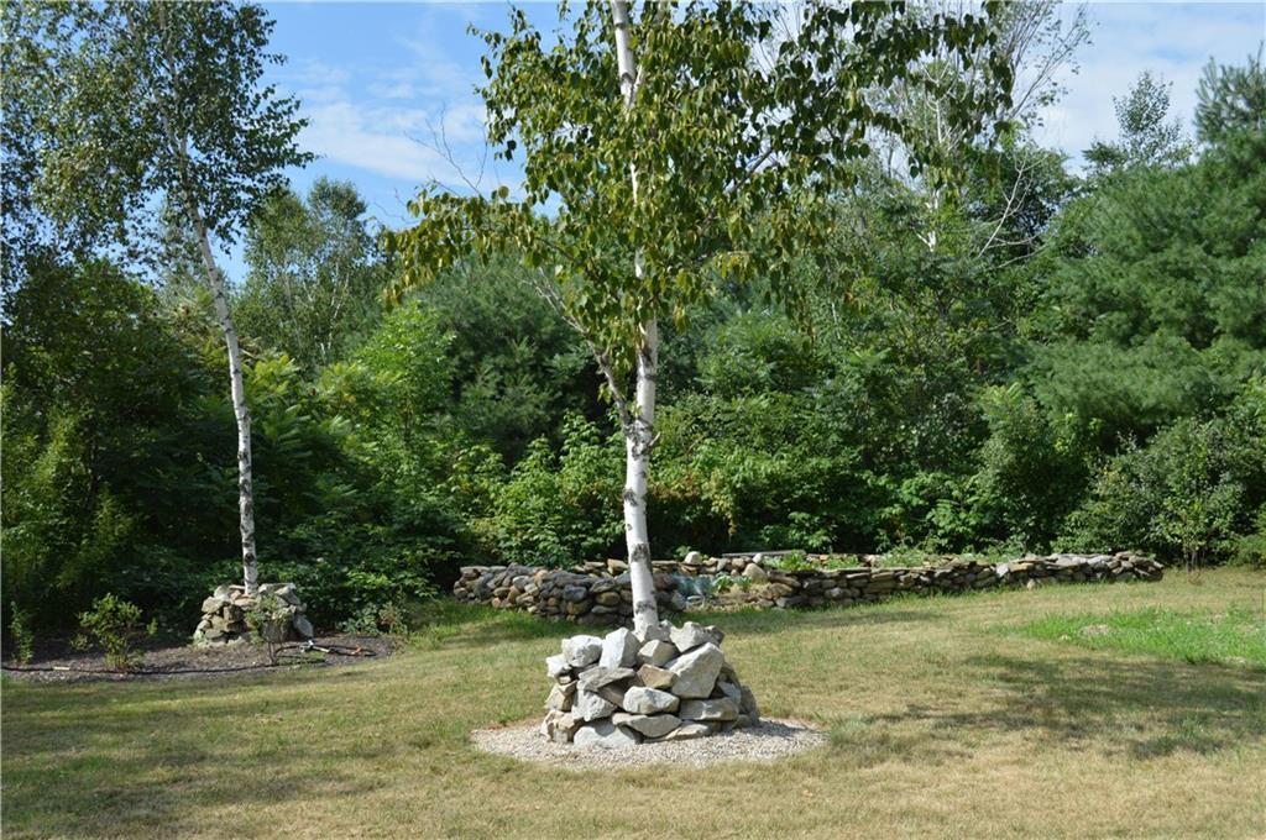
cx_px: 633
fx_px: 1370
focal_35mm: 39
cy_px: 420
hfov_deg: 49.6
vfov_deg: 34.1
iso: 100
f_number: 8
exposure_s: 1/250
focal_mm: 26
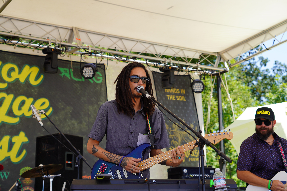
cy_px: 96
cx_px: 144
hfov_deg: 28.8
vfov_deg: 19.5
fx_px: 558
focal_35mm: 70
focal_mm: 70
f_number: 5.6
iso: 100
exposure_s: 1/160
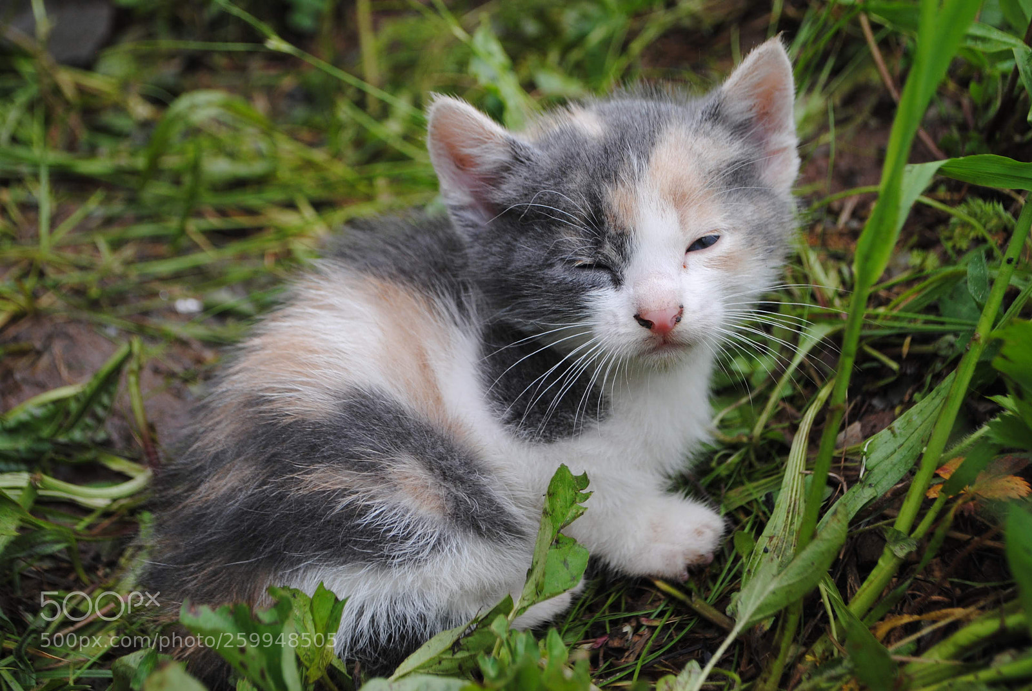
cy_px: 346
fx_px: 1722
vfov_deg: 22.7
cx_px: 516
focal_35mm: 60
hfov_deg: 33.4
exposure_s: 1/125
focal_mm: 40
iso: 200
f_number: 5.3
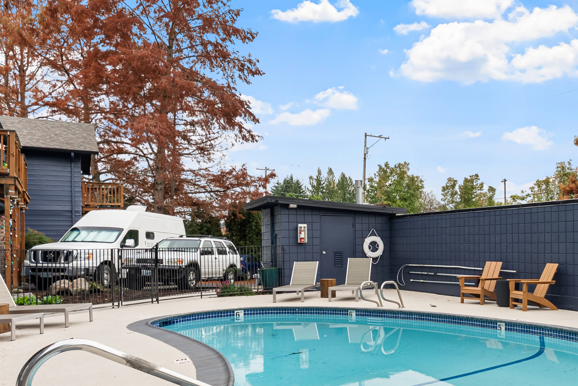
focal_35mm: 35
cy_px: 249
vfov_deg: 37.6
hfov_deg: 49.4
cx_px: 504
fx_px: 562
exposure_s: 1/13
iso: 100
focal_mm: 16
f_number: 10
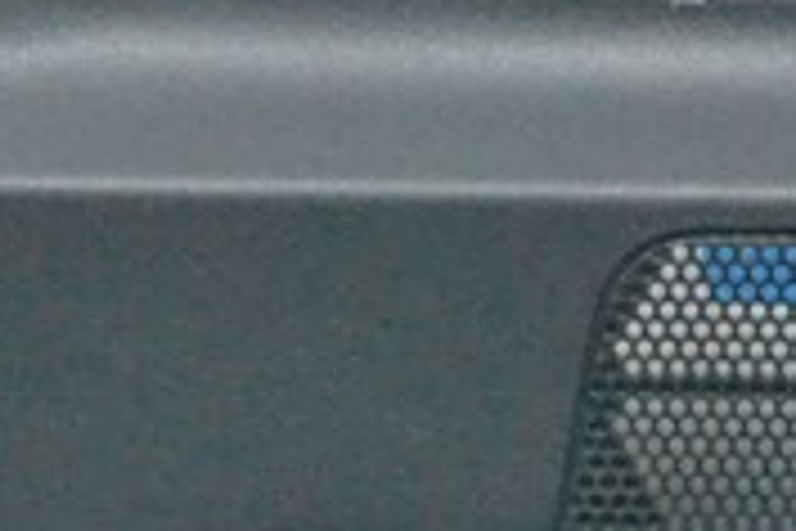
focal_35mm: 347
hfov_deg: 5.9
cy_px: -88
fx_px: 7672
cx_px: 908
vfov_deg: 4.0
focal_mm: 40
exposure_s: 1/160
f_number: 9
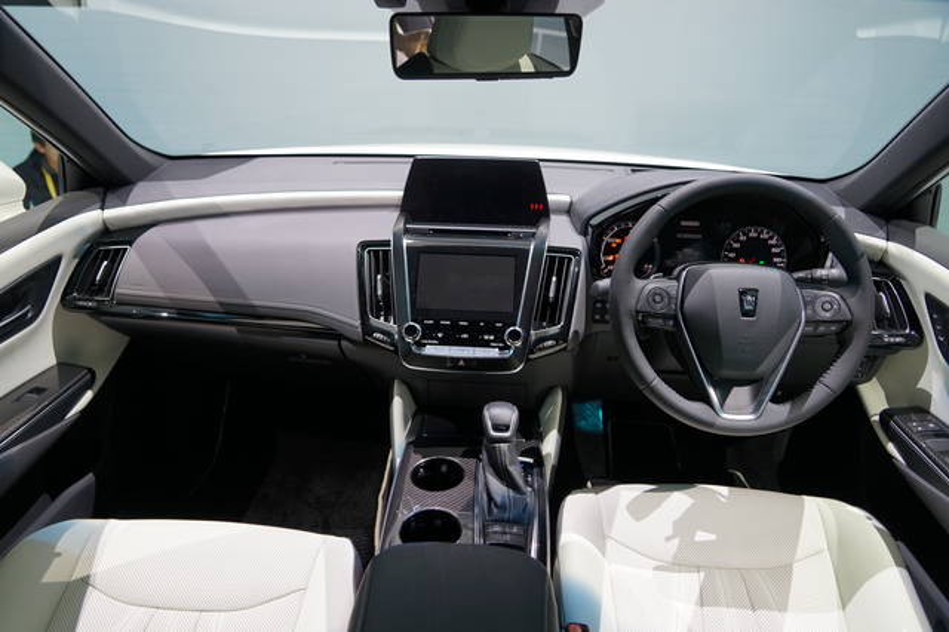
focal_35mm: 24
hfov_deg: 73.8
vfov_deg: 53.1
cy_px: 316
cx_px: 474
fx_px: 632
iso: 160
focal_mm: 24
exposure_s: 1/60
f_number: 4
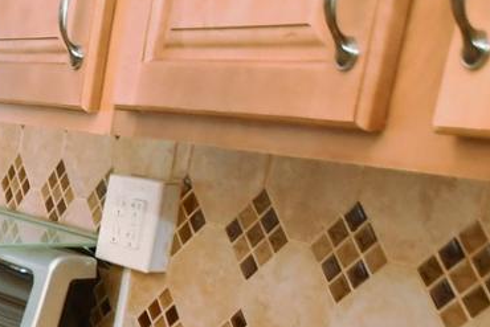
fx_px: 1130
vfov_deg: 16.1
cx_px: -483
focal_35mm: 83
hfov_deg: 17.6
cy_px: 341
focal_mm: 10
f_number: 4.5
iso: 500
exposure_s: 1/80
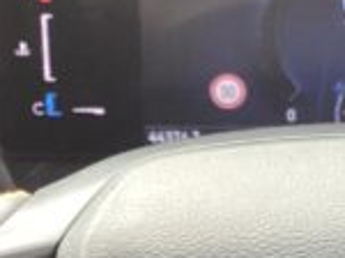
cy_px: 255
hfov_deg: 11.8
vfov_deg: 8.9
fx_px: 1642
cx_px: 380
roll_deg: -1.2
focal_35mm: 165
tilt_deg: -25.9
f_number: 2.4
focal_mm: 3.3
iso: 80
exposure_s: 1/120
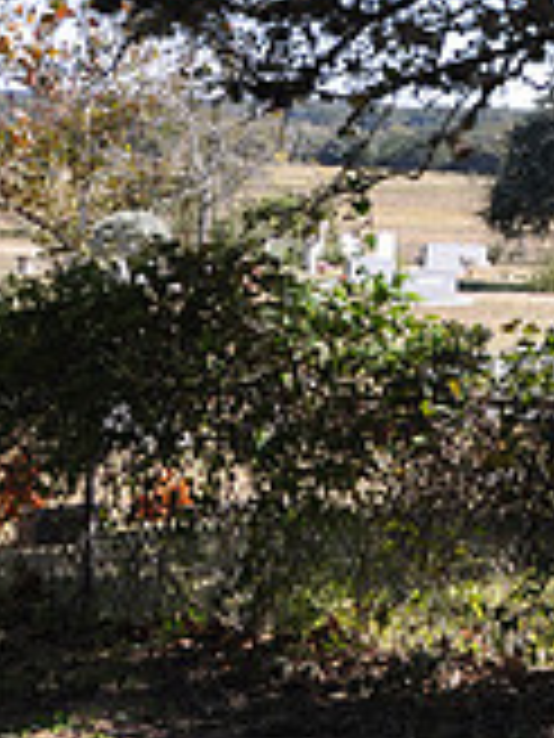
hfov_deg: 11.4
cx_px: 1257
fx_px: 2390
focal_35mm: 112
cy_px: 61
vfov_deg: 17.3
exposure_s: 1/125
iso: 200
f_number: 5.6
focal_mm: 22
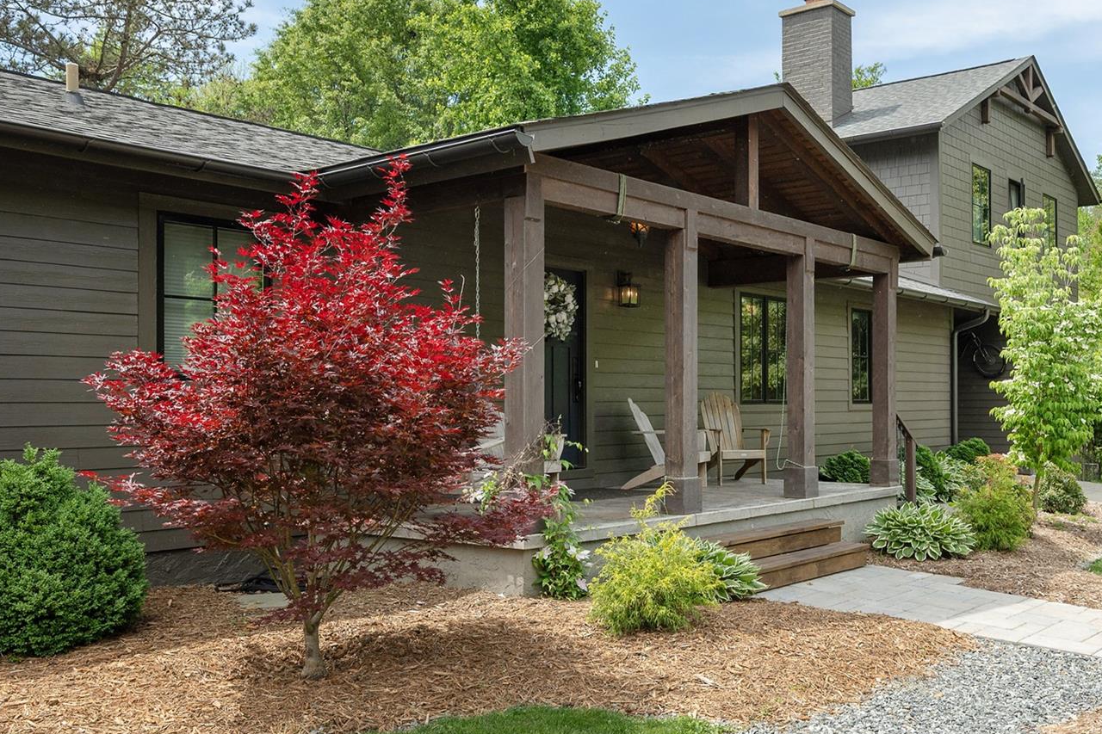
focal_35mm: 32
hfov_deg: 57.6
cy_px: 353
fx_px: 979
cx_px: 723
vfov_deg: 41.1
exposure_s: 1/320
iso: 250
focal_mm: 20
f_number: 7.1
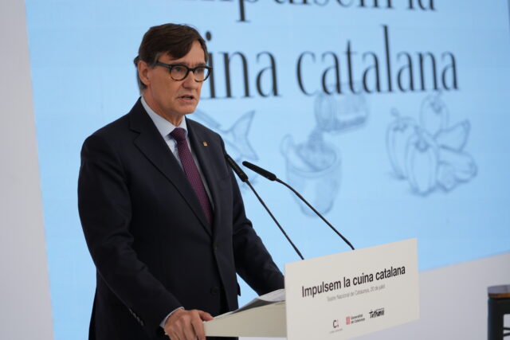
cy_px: 170
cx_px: 255
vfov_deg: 13.0
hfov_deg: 19.5
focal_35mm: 105
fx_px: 1488
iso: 125
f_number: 4
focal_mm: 105
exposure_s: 1/125
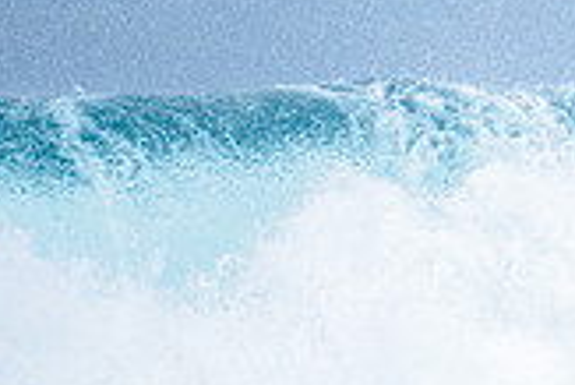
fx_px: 28471
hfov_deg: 1.2
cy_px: 125
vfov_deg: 0.8
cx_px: 1012
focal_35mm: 1781
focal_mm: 500
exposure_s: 1/2000
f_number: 5.6
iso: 400
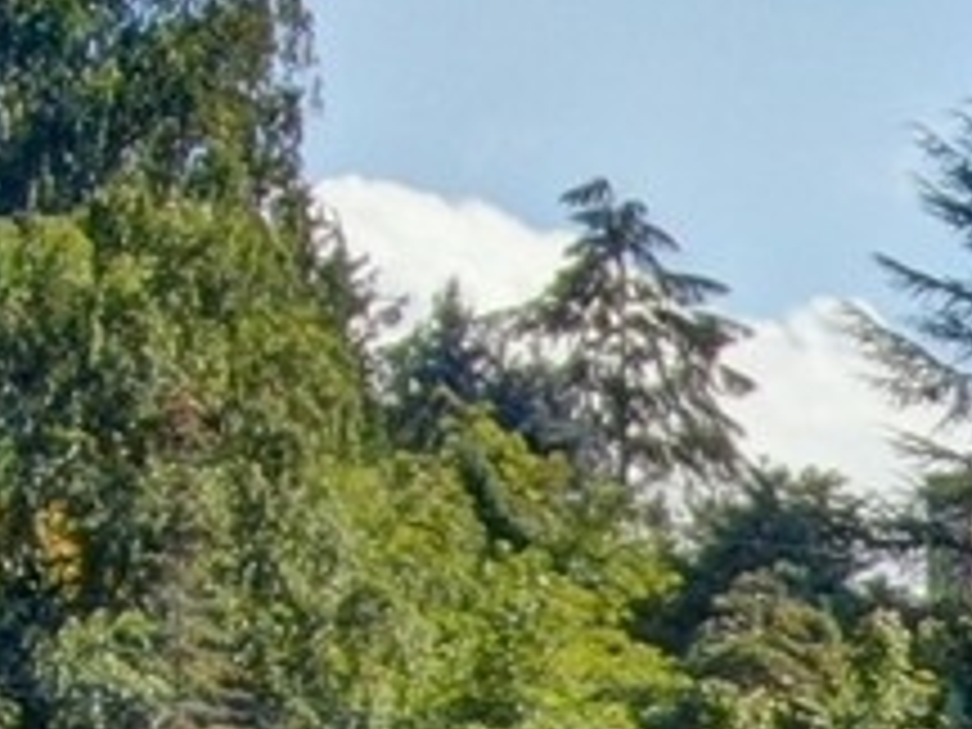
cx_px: 3074
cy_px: 2120
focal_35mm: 334
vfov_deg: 4.3
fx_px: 9379
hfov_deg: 5.5
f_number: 3.7
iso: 100
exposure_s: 1/640
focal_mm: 7.9
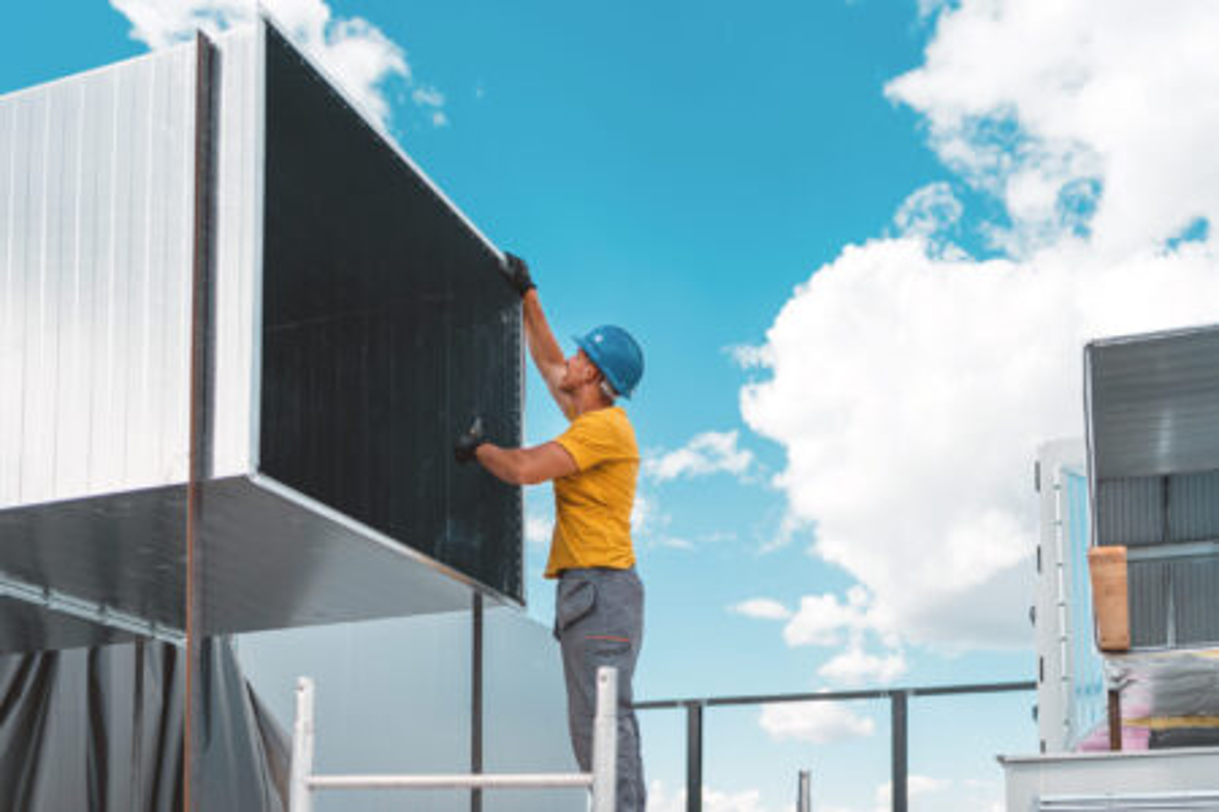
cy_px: 406
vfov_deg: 37.9
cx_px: 610
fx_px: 1185
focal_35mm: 35
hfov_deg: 54.4
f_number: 2
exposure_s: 1/6400
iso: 160
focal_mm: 35
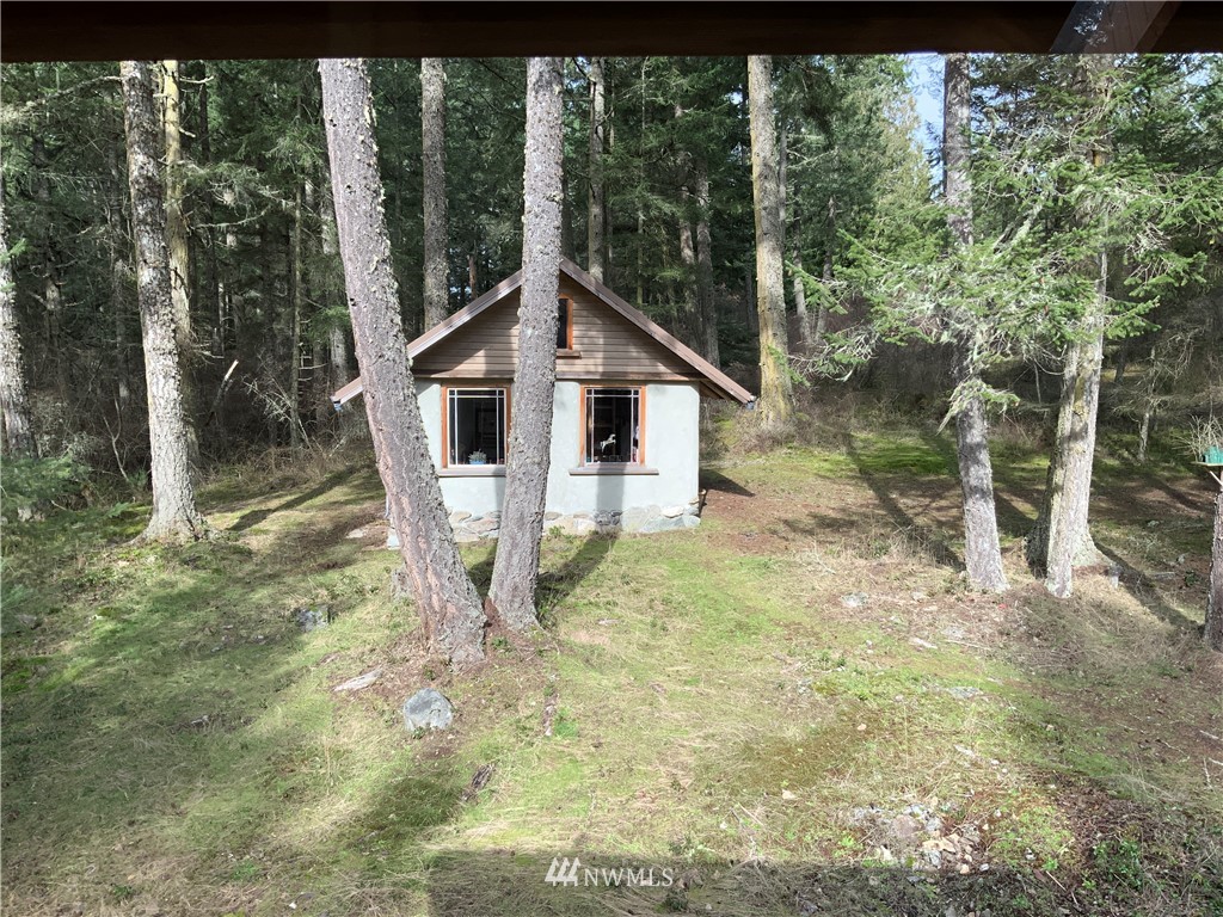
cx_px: 612
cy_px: 458
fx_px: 1025
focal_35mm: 29
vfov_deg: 48.2
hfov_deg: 61.7
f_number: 1.8
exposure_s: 1/331
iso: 16
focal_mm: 3
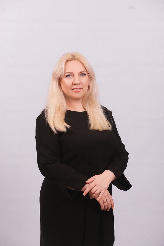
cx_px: 82
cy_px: 123
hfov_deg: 13.1
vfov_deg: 19.4
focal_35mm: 105
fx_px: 716
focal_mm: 105
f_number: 5.6
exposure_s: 1/125
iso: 200
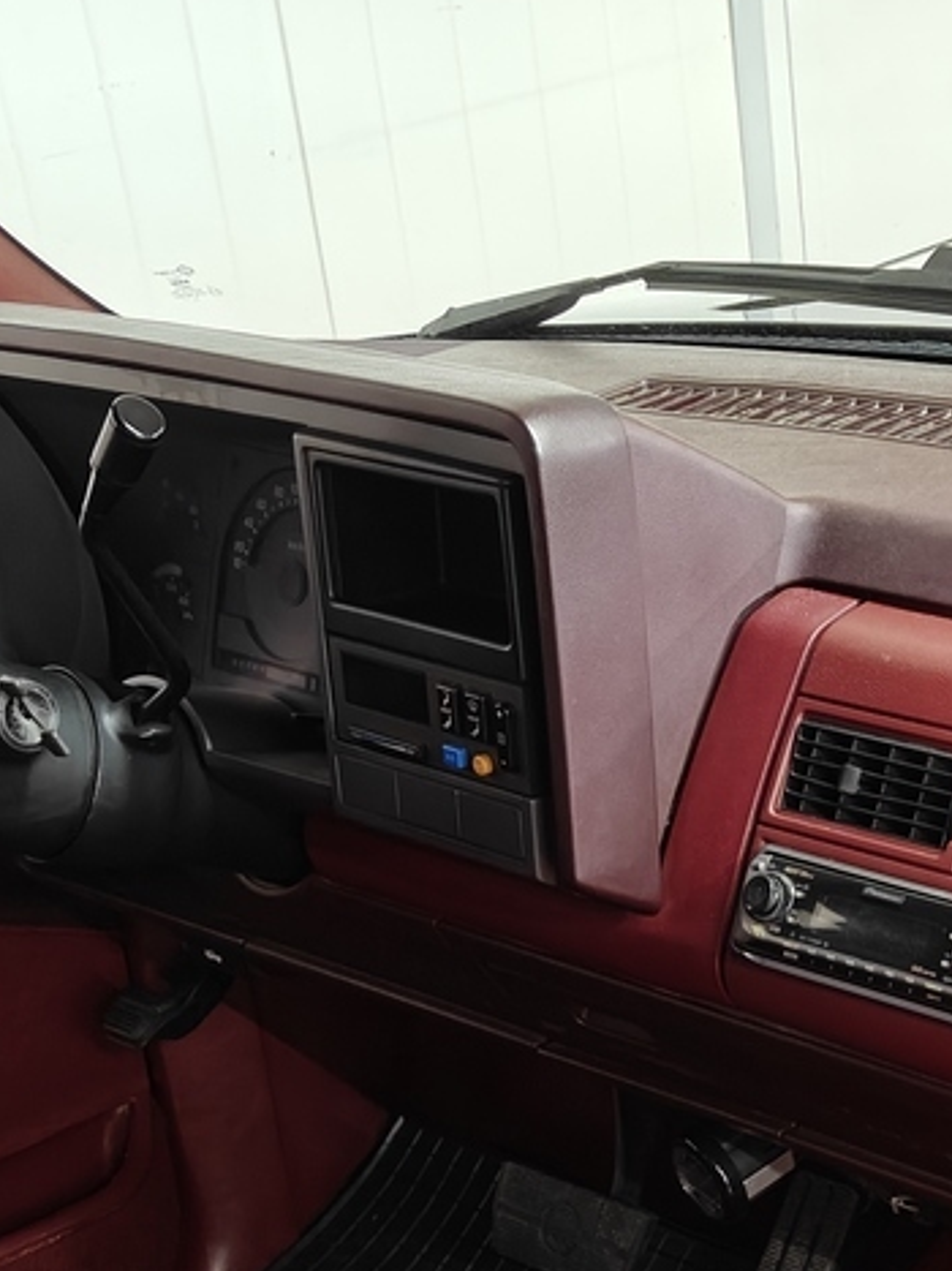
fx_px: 2715
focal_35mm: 74
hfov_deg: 19.6
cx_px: 802
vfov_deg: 24.4
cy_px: 1429
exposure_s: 1/39
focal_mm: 5.59
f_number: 1.8
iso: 160
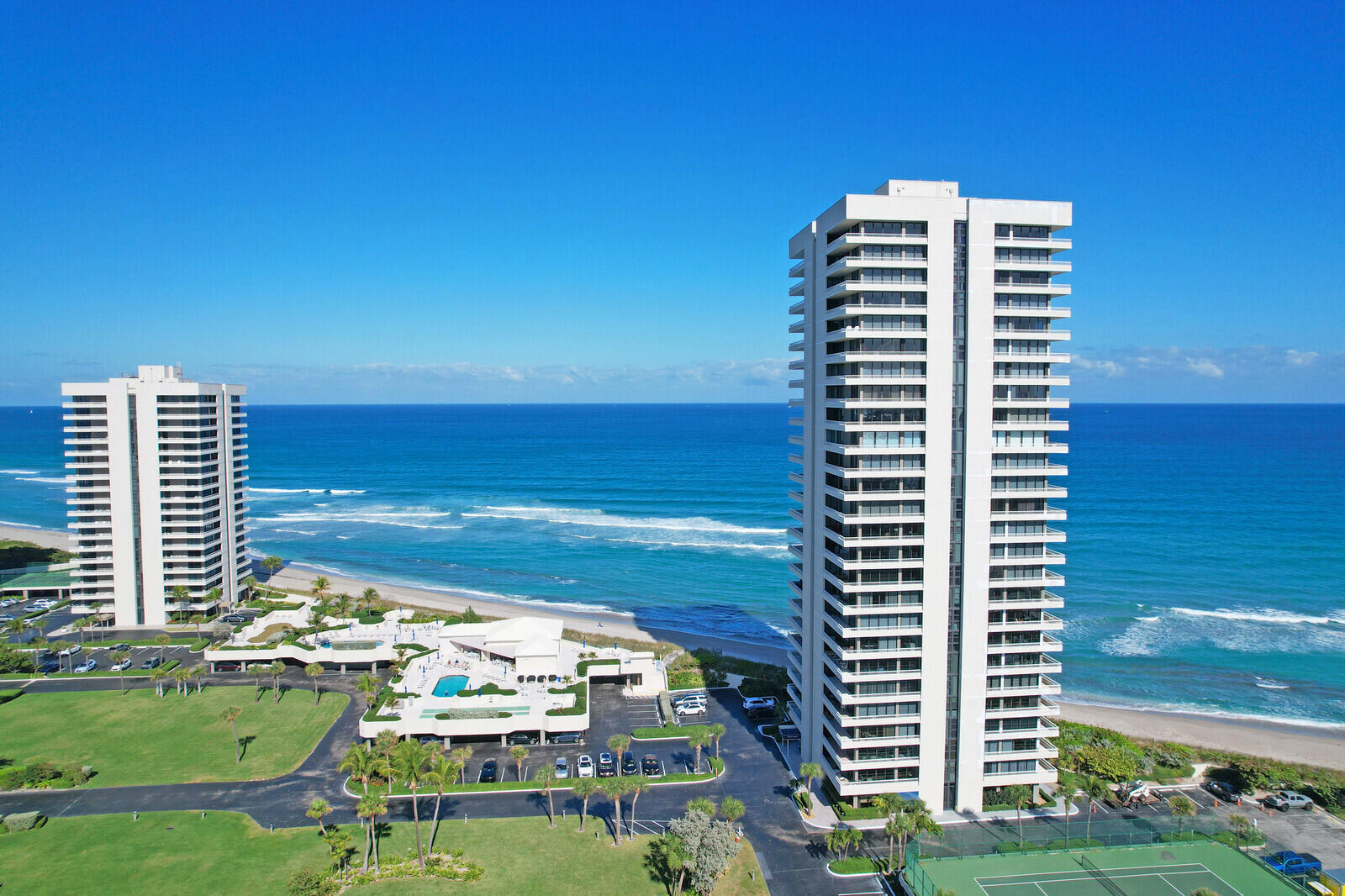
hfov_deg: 78.6
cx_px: 672
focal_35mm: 22
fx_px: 822
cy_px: 448
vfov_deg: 57.2
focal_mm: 8.38
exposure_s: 1/4000
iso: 160
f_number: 2.8
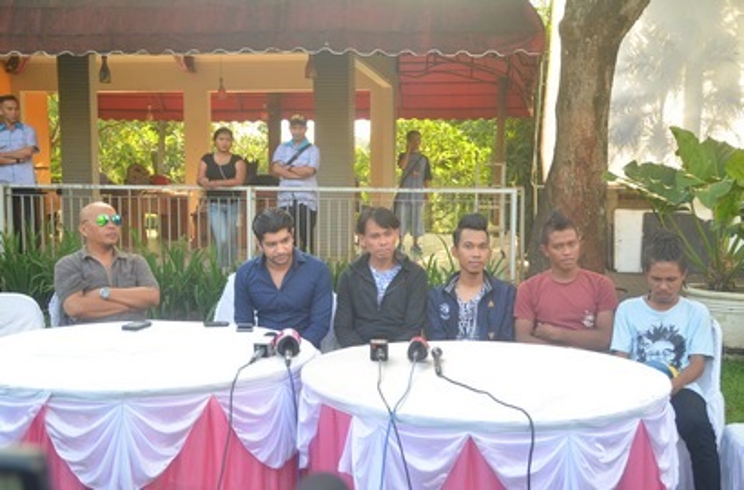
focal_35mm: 42
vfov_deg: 31.6
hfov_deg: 46.6
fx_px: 865
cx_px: 372
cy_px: 245
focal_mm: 28
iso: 200
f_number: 4
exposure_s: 1/90
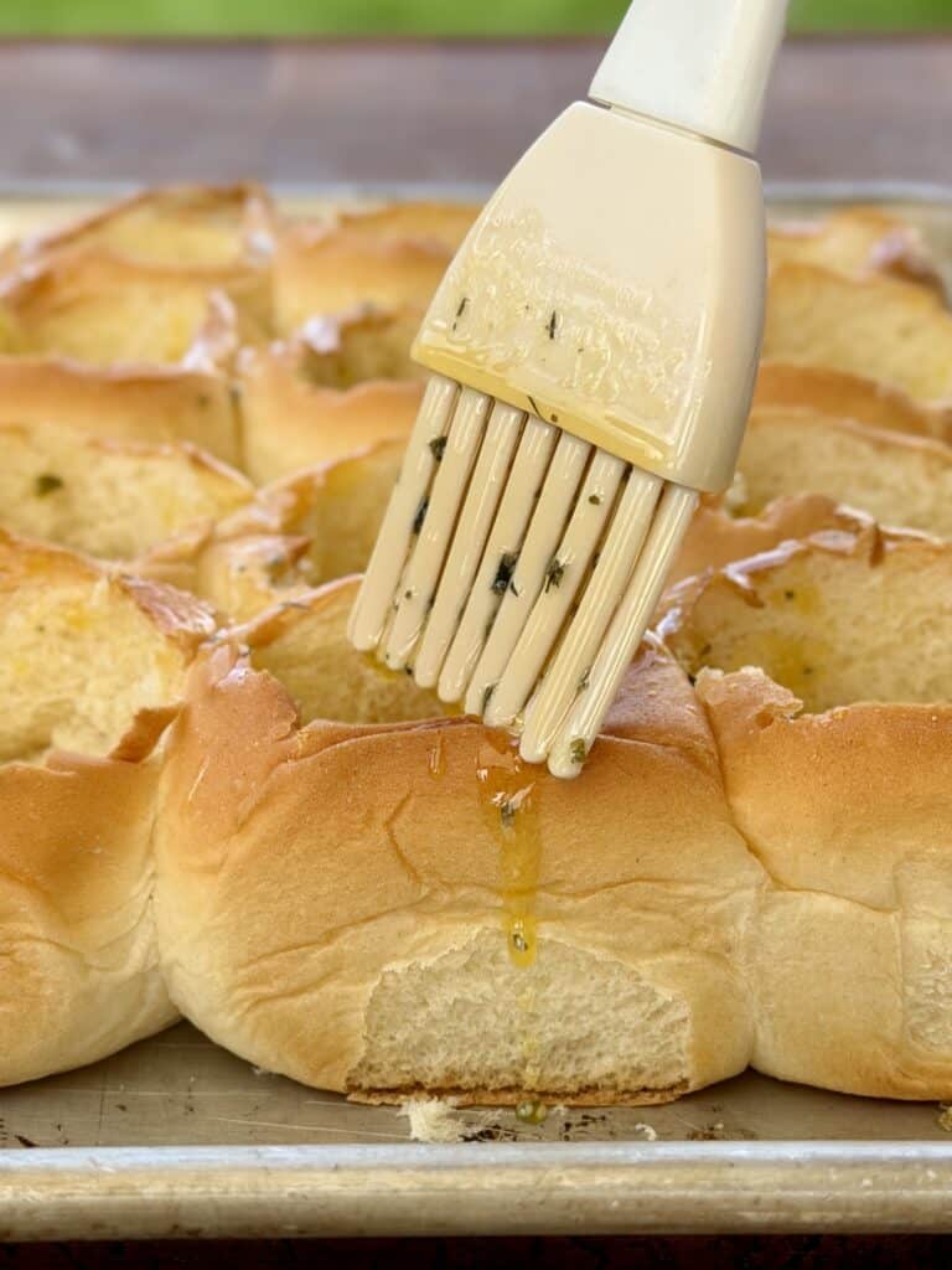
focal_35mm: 48
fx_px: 1760
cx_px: 476
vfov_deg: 39.7
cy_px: 635
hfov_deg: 30.3
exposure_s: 1/939
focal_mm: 6.76
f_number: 1.78
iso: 64
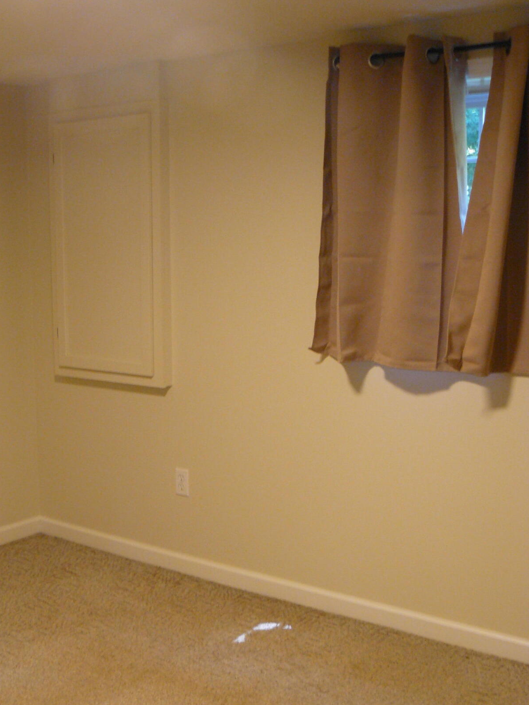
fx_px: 917
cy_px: 408
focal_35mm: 45
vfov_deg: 42.0
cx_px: 205
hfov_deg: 32.1
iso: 200
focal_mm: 6
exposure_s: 1/15
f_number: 2.8
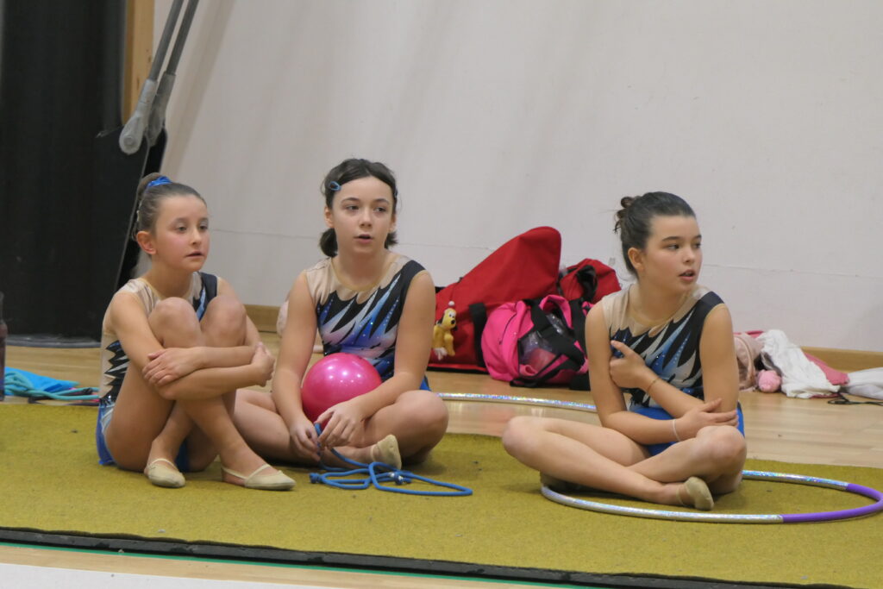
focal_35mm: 464
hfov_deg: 4.4
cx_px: 442
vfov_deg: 3.0
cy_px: 294
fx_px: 11382
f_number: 4.5
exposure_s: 1/125
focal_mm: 170.3
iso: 1250
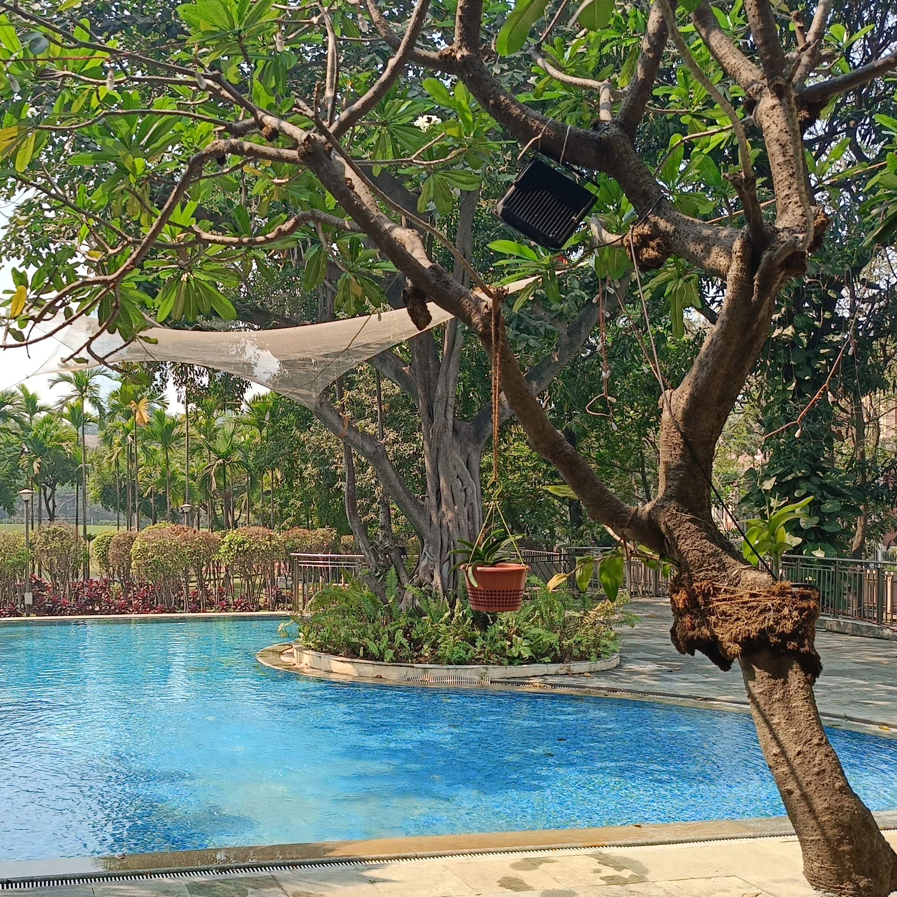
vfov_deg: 42.7
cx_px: 189
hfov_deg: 41.2
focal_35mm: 39
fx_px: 1143
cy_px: 526
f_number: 1.75
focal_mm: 5.25
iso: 50
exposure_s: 1/388
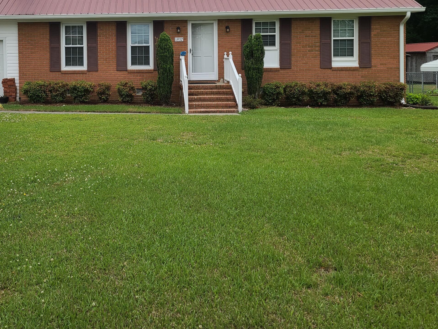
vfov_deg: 35.8
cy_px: 73
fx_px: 493
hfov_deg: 46.5
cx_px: 120
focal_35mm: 39
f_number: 1.8
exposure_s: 1/765
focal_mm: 7
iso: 16
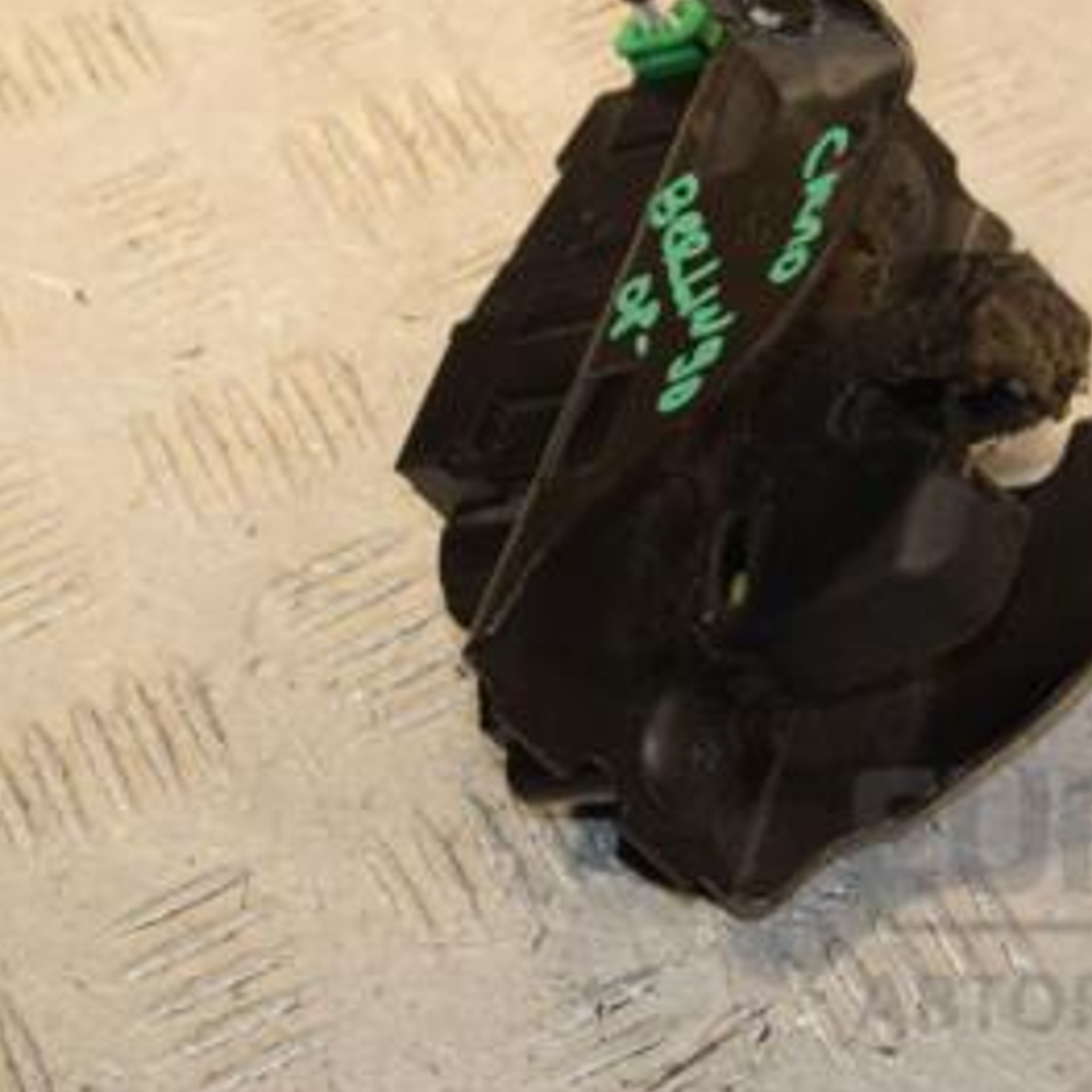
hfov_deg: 14.3
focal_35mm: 122
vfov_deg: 14.2
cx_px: 776
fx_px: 4354
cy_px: 278
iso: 800
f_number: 7.1
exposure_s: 1/200
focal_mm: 42
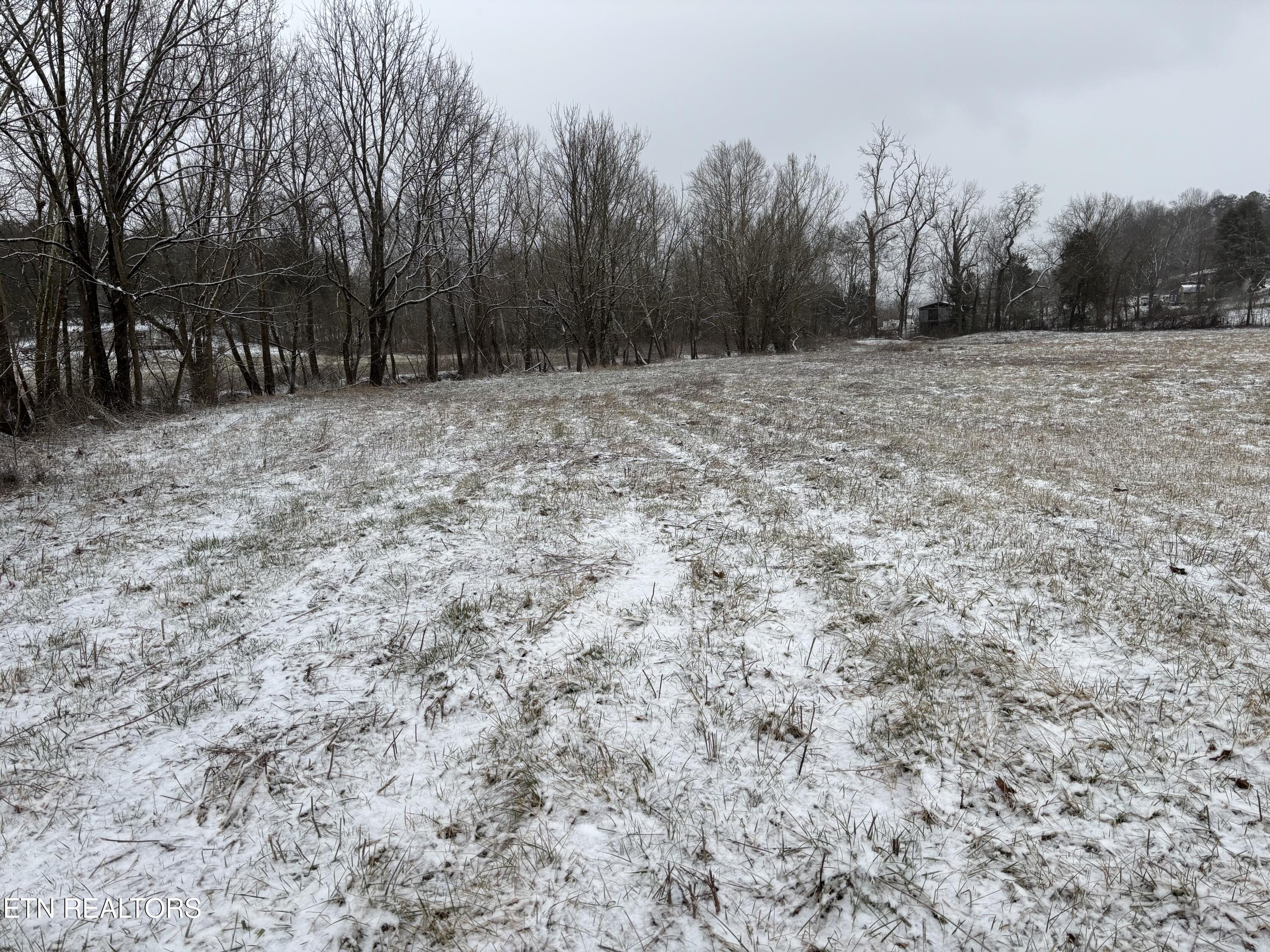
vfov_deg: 53.1
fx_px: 954
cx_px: 635
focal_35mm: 26
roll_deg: +2.0
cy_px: 476
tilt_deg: -10.0
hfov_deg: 67.3
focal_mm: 5.96
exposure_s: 1/183
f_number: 1.6
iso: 40
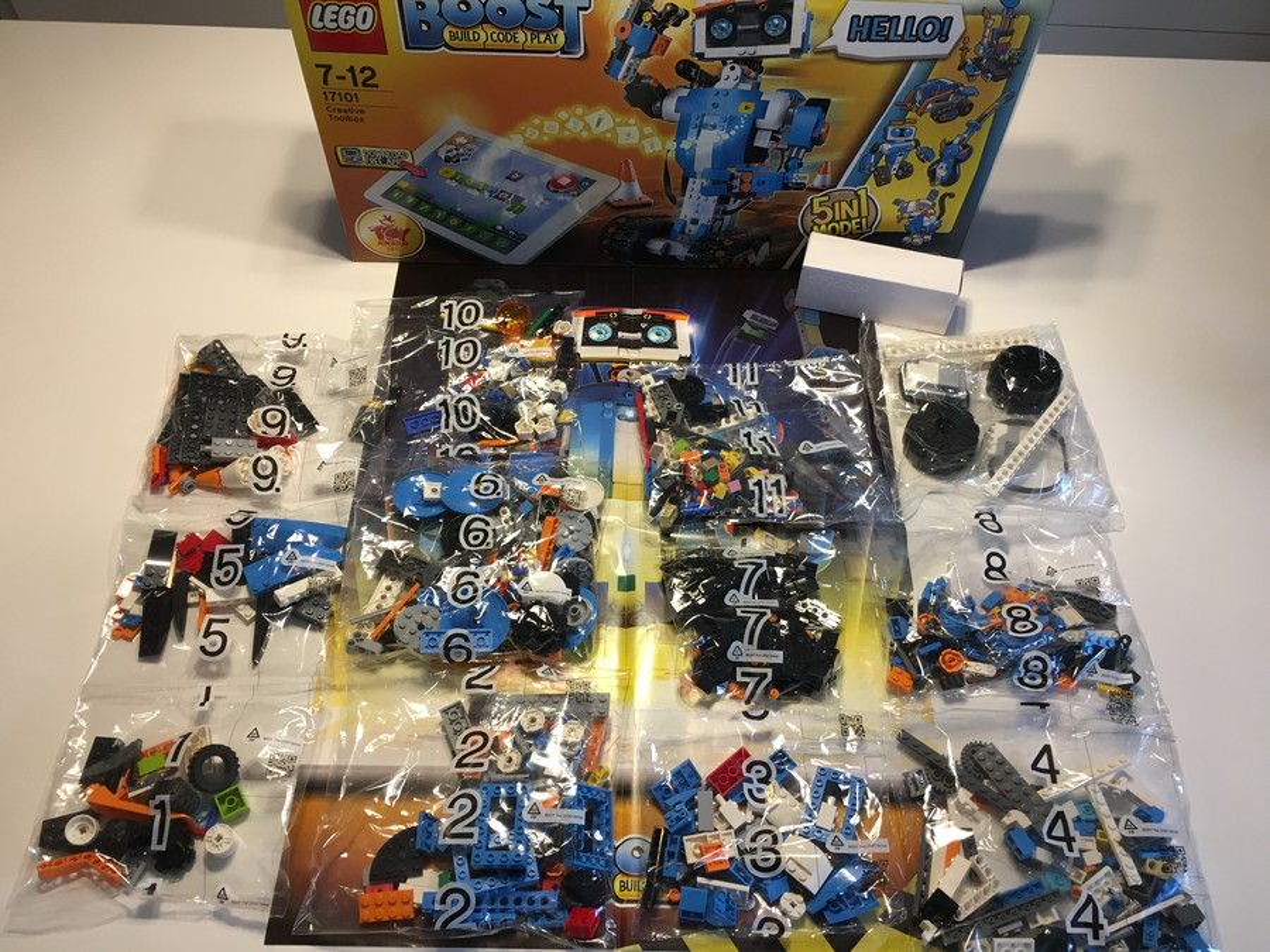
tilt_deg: -55.9
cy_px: 476
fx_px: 1064
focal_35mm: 29
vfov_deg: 48.2
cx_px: 635
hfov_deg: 61.7
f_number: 2.2
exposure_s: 1/33
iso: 125
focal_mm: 4.15
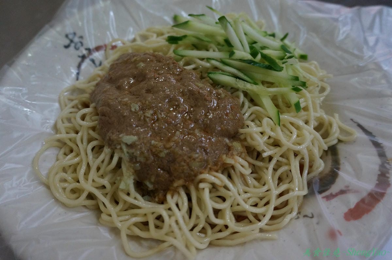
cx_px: 196
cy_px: 130
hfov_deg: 59.5
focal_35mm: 32
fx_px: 343
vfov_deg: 41.6
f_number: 4
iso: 1600
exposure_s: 1/160
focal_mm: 21
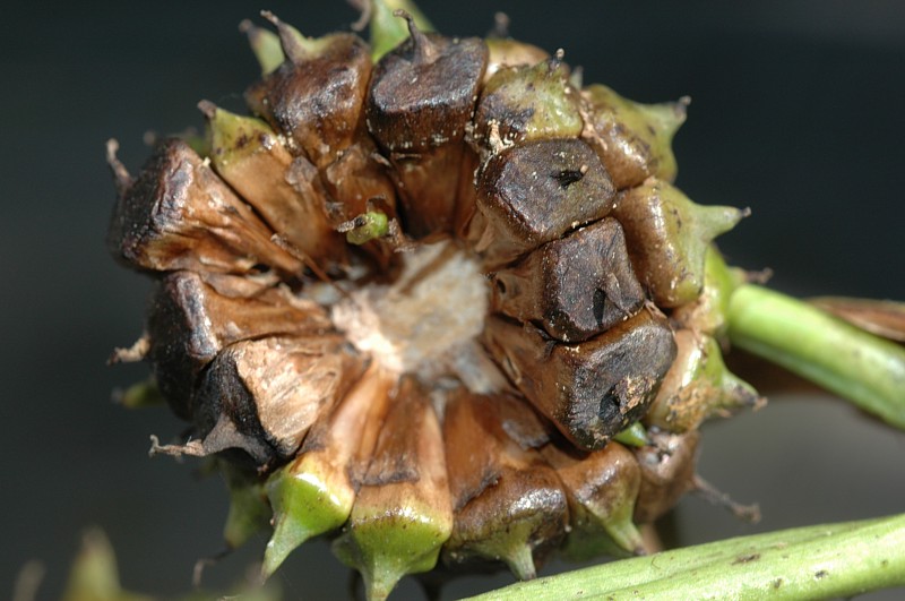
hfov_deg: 22.7
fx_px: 2259
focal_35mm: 90
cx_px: 452
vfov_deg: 15.1
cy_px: 300
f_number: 16
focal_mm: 60
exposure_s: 1/100
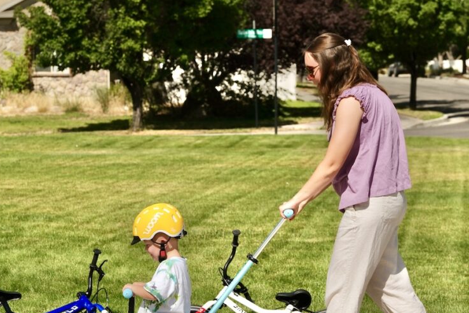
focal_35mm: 104
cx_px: 265
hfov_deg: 19.6
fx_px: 1356
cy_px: 213
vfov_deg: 13.2
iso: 125
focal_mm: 50
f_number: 5.6
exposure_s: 1/900
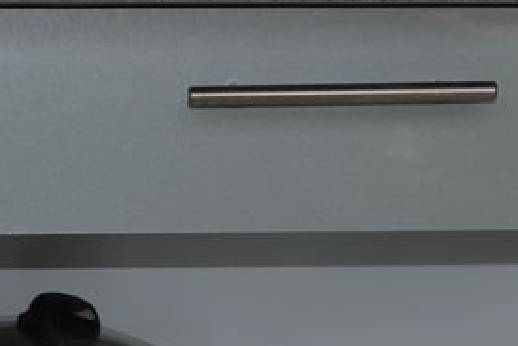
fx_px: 2519
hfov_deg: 11.7
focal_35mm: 175
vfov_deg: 7.6
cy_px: 617
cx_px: 64
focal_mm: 32
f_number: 8
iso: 100
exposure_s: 1/200
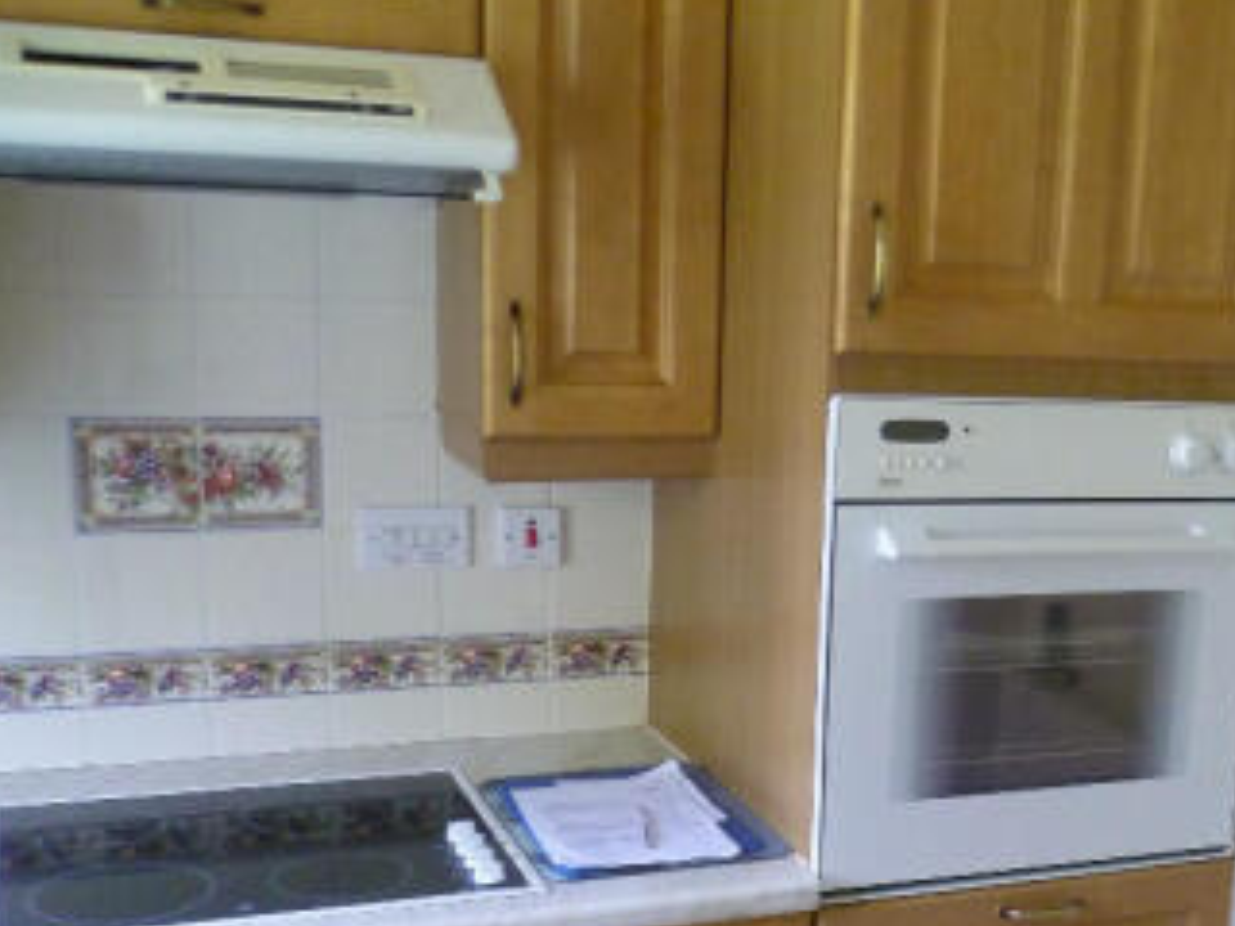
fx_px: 1820
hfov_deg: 35.6
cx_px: 1075
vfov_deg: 28.0
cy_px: 735
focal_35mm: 51
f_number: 2.8
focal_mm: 5
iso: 400
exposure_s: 1/15
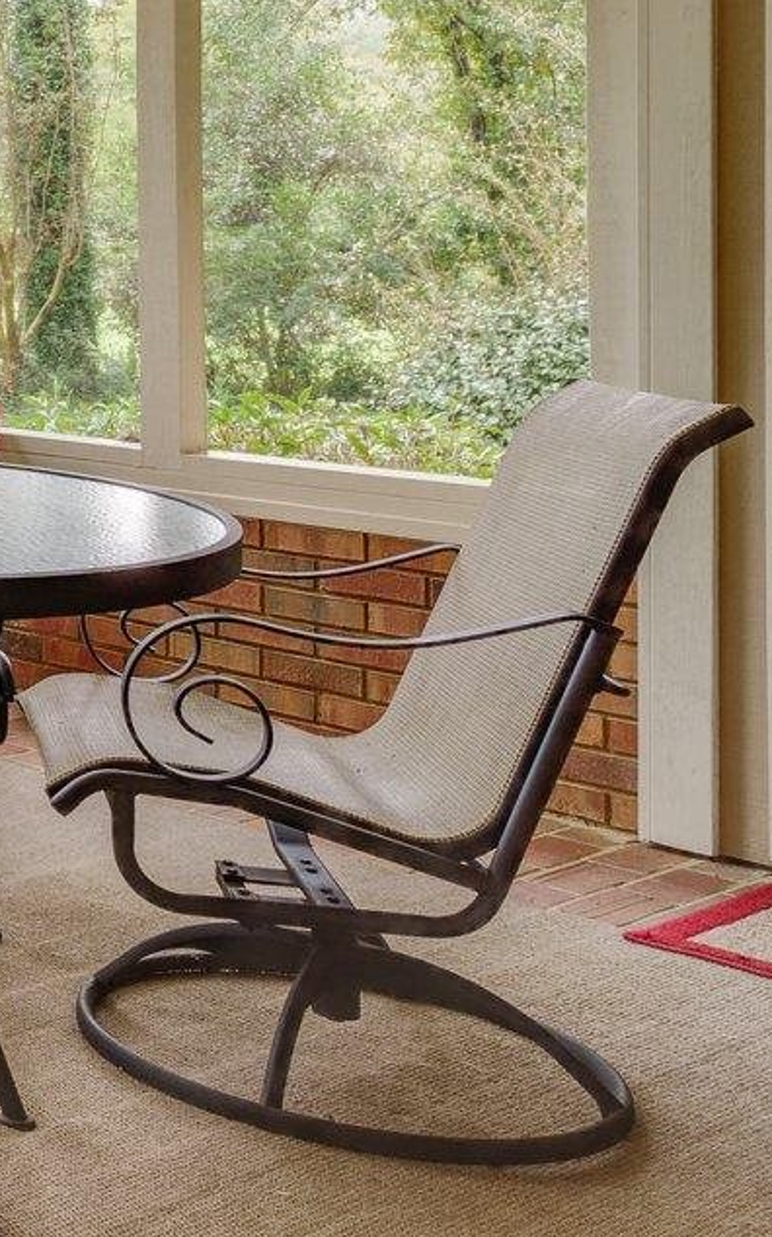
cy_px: 235
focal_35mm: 56
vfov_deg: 35.1
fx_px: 1886
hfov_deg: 15.9
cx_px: -914
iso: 100
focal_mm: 17
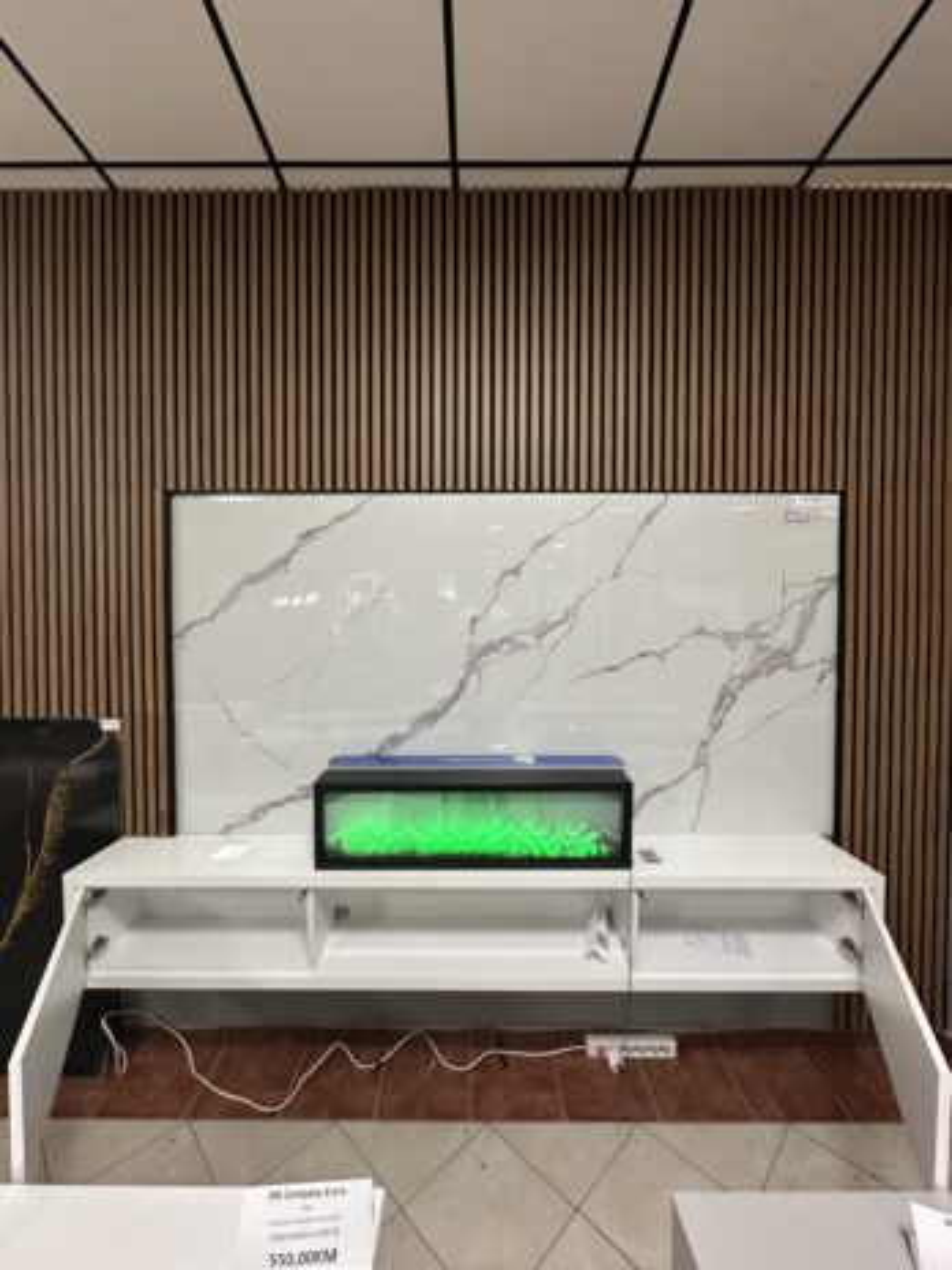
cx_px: 476
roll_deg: -0.5
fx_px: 513
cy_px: 635
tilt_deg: -0.9
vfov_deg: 102.1
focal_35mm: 14
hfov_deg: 85.7
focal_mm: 2.22
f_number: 2.2
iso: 160
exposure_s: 1/50
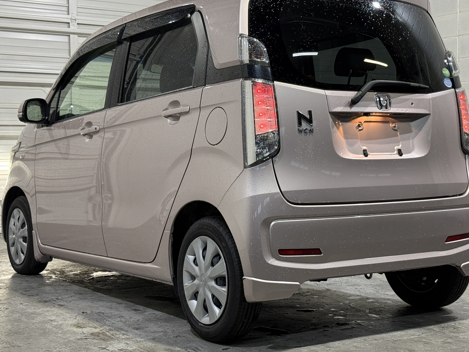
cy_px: 162
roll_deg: +0.4
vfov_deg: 24.4
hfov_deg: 32.2
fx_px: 813
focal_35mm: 60
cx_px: 250
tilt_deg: -0.7
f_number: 1.78
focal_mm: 6.76
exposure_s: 1/60
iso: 160
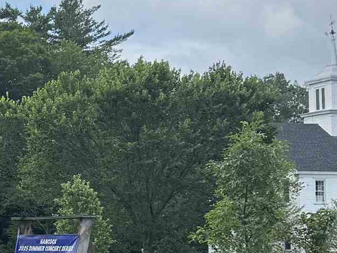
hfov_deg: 14.8
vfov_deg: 12.6
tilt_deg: +4.9
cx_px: -246
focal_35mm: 118
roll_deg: -0.2
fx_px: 1149
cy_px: 149
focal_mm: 6.76
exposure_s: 1/2252
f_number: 1.78
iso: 80
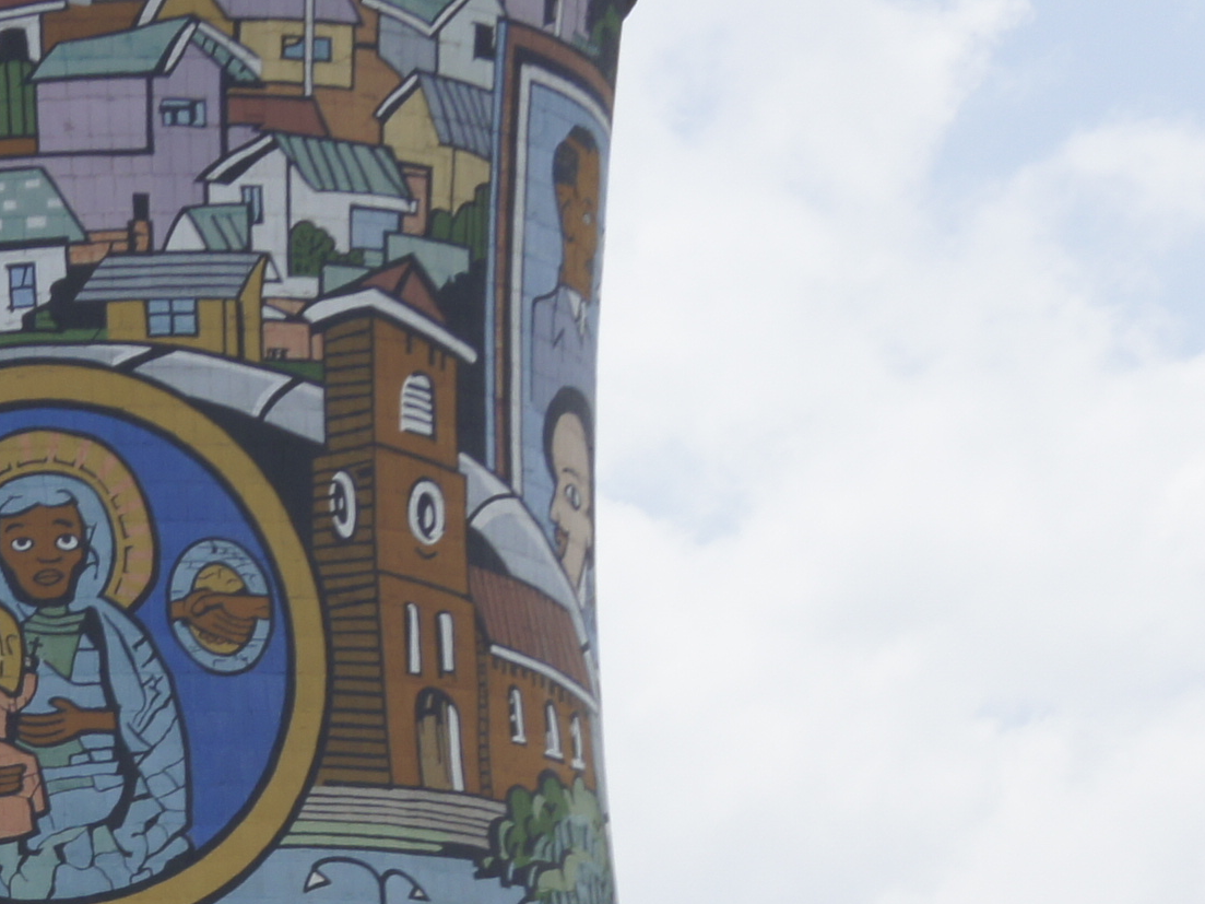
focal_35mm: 264
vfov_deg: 5.6
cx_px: -1048
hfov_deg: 7.3
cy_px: 1475
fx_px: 9189
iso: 200
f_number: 5.6
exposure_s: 1/800
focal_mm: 44
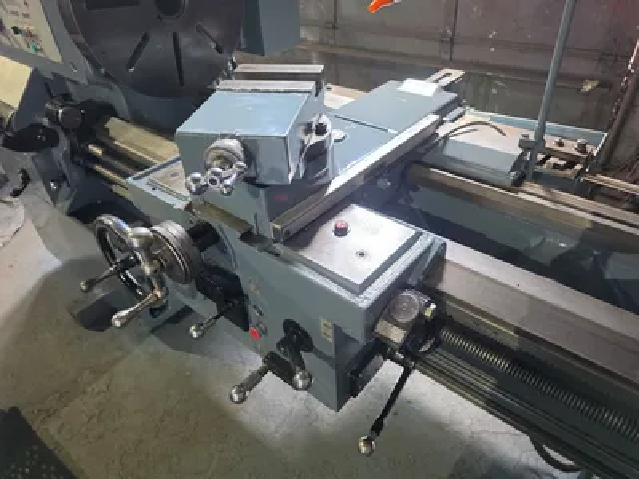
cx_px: 320
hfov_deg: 73.9
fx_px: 425
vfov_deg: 58.9
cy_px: 240
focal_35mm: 23
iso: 400
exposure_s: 1/120
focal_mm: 6.5
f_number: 1.4
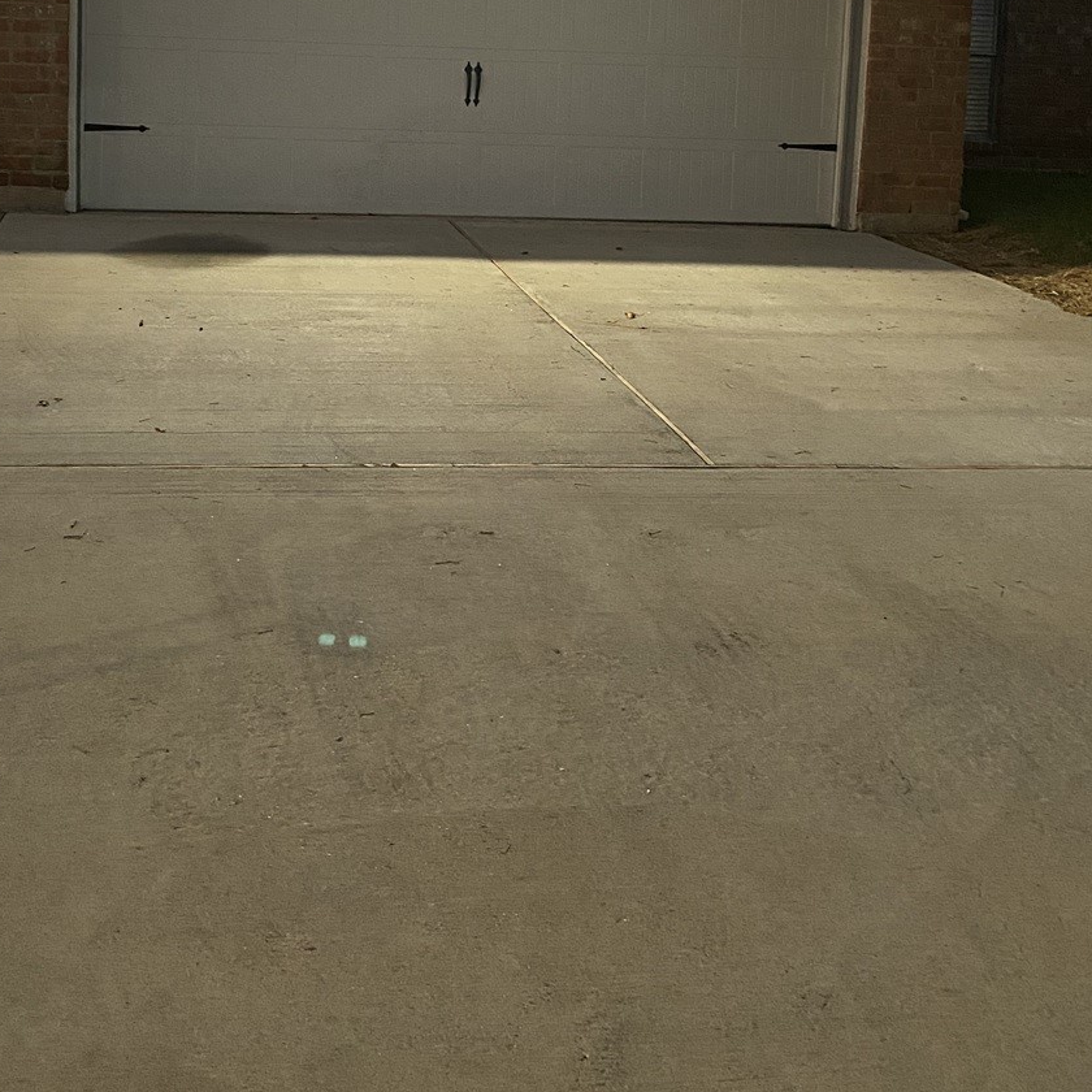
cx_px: 376
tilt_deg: -1.1
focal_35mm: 42
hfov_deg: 39.6
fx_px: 1499
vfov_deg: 38.0
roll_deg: -2.5
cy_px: 168
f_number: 1.8
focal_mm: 4.25
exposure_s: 1/30
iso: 500
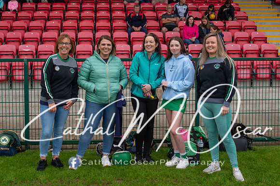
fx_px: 419
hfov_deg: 36.9
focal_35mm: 54
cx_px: 134
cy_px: 75
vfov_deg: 25.0
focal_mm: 45
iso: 800
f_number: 8
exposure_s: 1/100
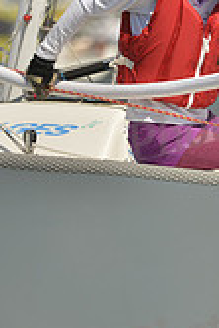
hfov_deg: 1.2
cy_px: 187
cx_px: 509
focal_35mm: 1152
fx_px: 10489
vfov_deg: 1.8
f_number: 5.6
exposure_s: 1/1600
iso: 200
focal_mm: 330
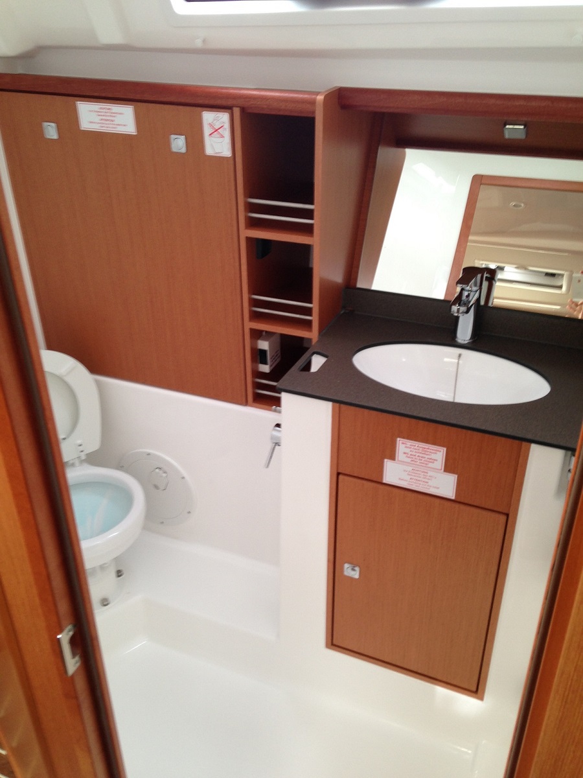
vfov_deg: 55.4
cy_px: 389
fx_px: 741
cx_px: 292
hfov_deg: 42.9
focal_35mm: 33
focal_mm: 4.12
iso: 50
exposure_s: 1/20
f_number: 2.4
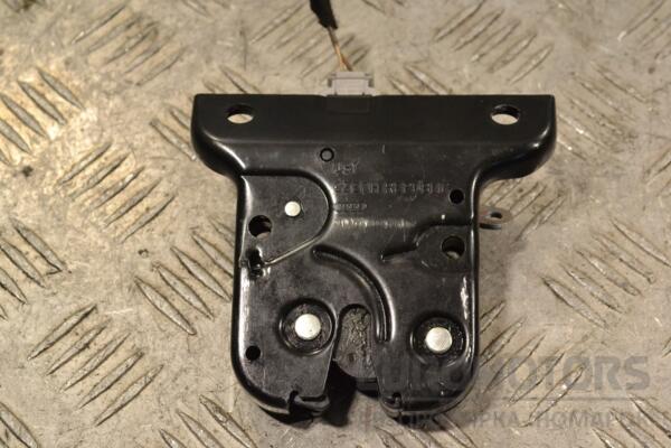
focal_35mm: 75
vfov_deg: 18.2
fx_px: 1398
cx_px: 336
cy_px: 224
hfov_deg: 27.0
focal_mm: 50
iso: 3200
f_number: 10
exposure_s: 1/400
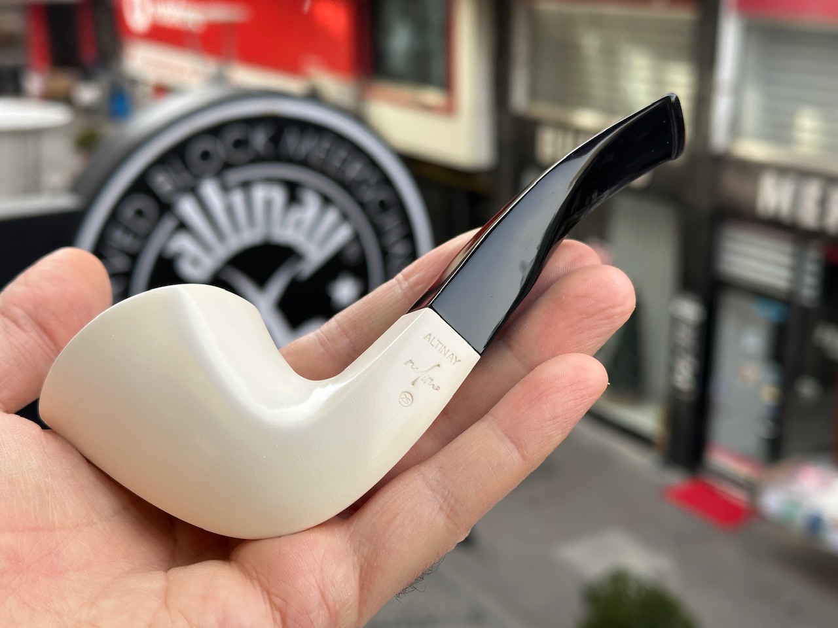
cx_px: 419
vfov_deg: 30.3
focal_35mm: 48
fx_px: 1162
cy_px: 314
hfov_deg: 39.7
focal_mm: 6.86
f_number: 1.78
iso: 64
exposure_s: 1/555
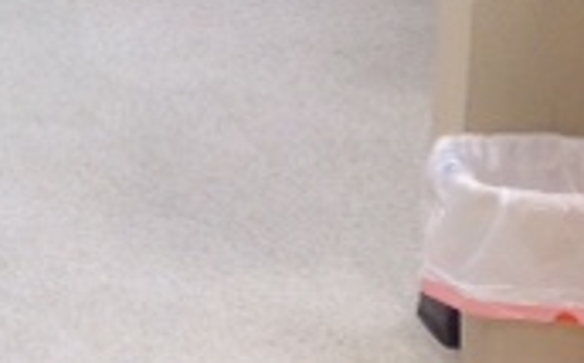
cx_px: -445
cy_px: -299
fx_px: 2194
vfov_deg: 9.0
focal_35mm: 138
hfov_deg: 13.7
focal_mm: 4.28
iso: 80
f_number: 2.4
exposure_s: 1/24
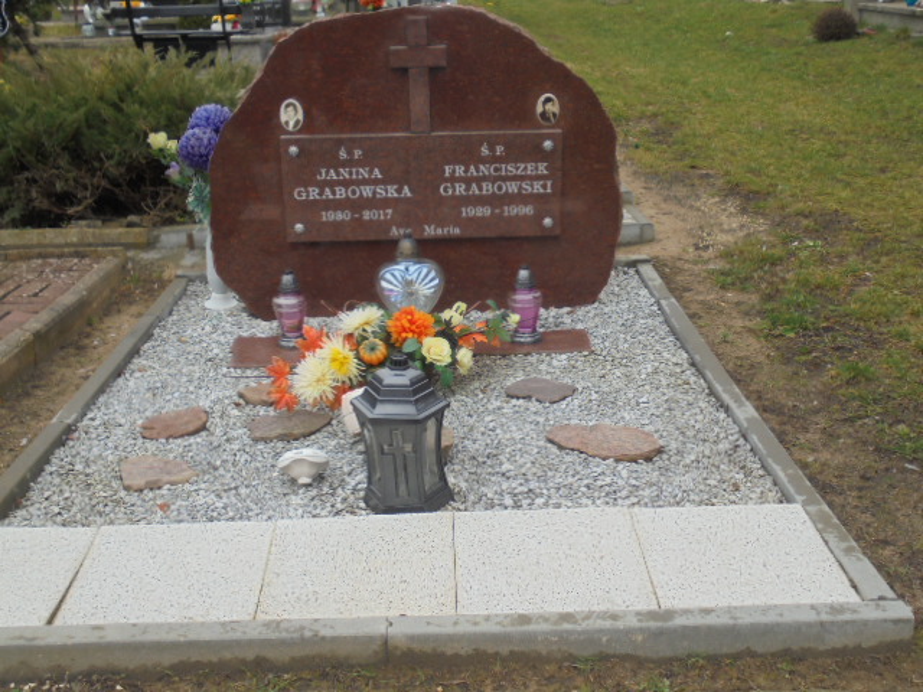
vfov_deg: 37.7
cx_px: 462
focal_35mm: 38
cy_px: 346
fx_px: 1013
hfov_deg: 49.0
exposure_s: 1/160
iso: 100
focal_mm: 6.9
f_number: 4.2
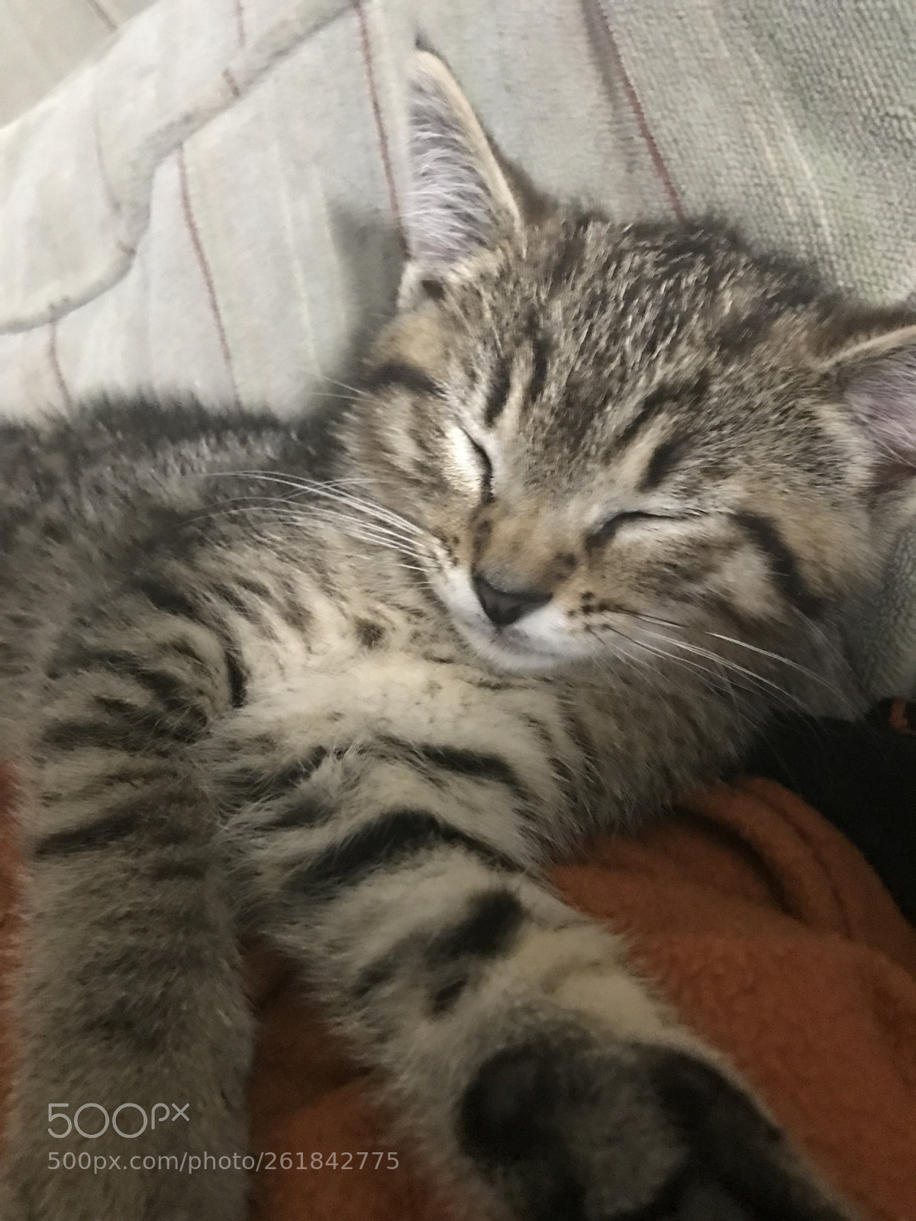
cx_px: 458
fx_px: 988
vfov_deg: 63.4
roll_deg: +21.4
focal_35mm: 28
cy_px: 610
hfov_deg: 49.7
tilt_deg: -39.4
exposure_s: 1/4
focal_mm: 3.99
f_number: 1.8
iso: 100
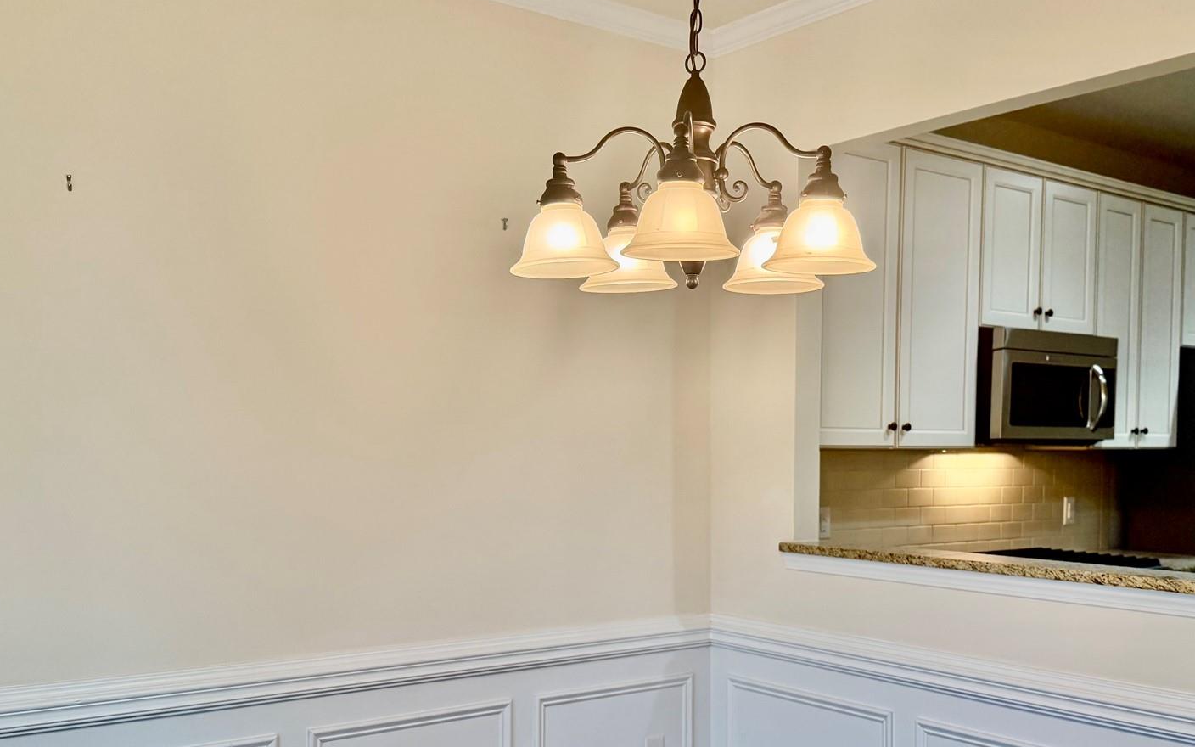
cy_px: 503
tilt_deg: -2.8
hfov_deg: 52.7
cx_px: 638
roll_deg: -0.4
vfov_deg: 34.1
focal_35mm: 37
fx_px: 1205
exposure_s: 1/164
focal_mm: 6.76
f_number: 1.78
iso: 200
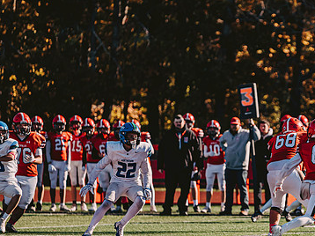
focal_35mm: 398
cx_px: 304
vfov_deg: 3.7
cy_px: 164
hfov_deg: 5.0
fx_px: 3619
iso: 250
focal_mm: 200
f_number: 3.2
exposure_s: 1/2000
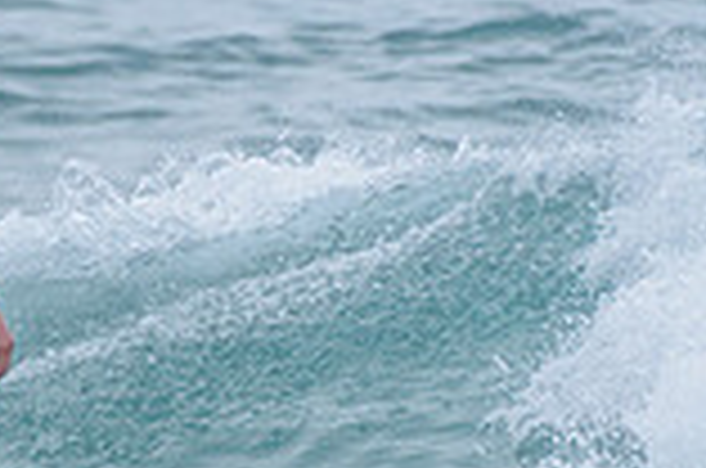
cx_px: -370
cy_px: 441
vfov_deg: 0.6
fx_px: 44427
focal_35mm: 2270
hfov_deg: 0.9
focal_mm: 500
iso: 160
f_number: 5.6
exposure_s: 1/2000
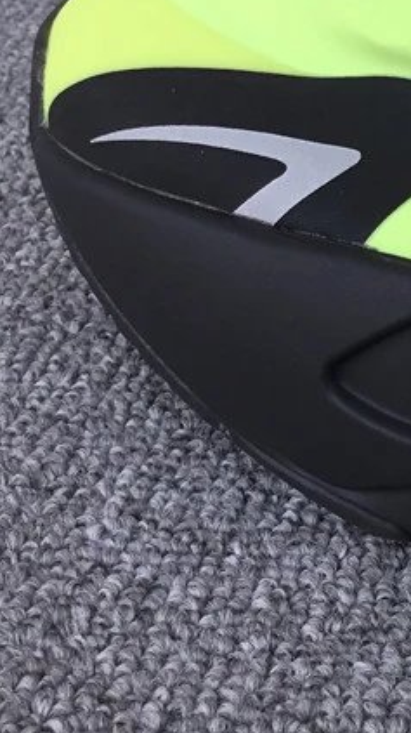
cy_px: 152
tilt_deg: -30.8
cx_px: 723
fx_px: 1397
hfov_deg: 14.8
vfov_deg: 28.8
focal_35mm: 72
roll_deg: -3.5
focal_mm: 3.3
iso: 25
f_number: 2.4
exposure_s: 1/401
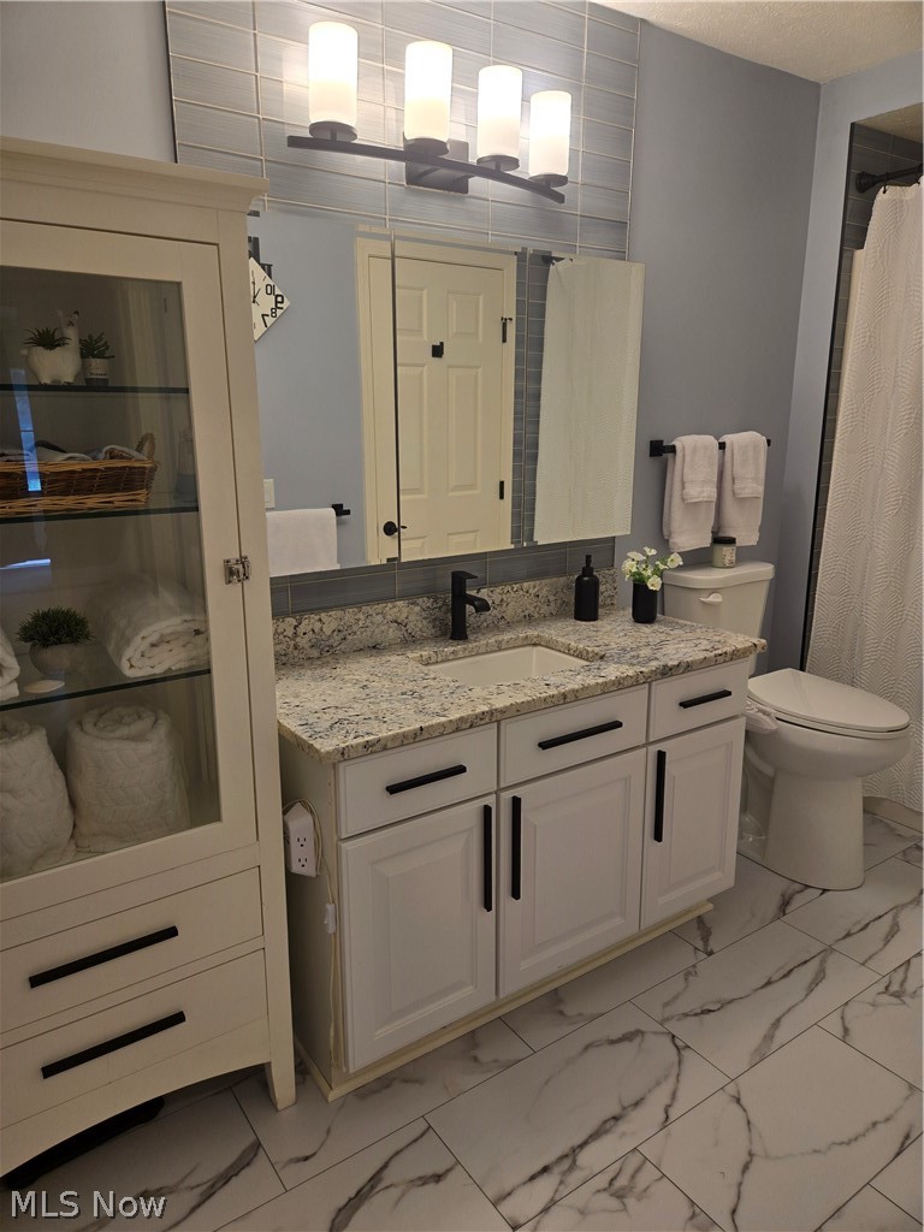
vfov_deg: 73.9
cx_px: 462
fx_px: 819
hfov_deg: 58.9
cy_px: 616
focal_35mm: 23
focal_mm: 5.4
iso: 40
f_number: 1.8
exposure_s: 1/120
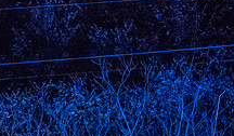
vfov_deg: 3.0
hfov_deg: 5.2
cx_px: 229
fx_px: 2567
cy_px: 144
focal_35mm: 410
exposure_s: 1/30
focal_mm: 98
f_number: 4.5
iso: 16000
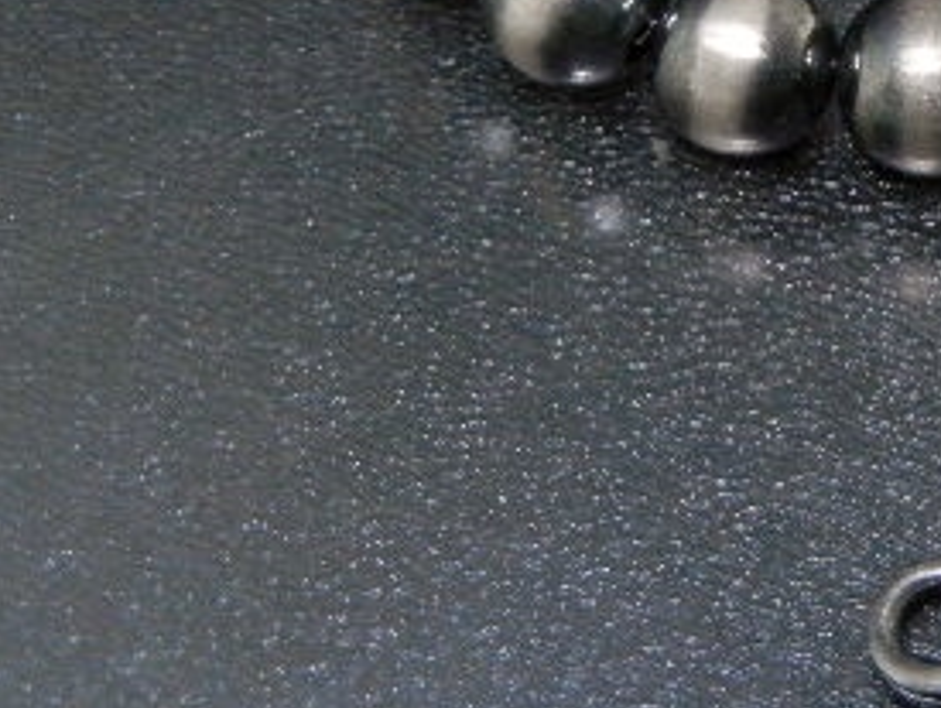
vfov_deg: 18.2
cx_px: 924
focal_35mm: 79
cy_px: 3
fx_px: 2150
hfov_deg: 23.7
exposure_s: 1/30
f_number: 7.2
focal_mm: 6.2
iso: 800
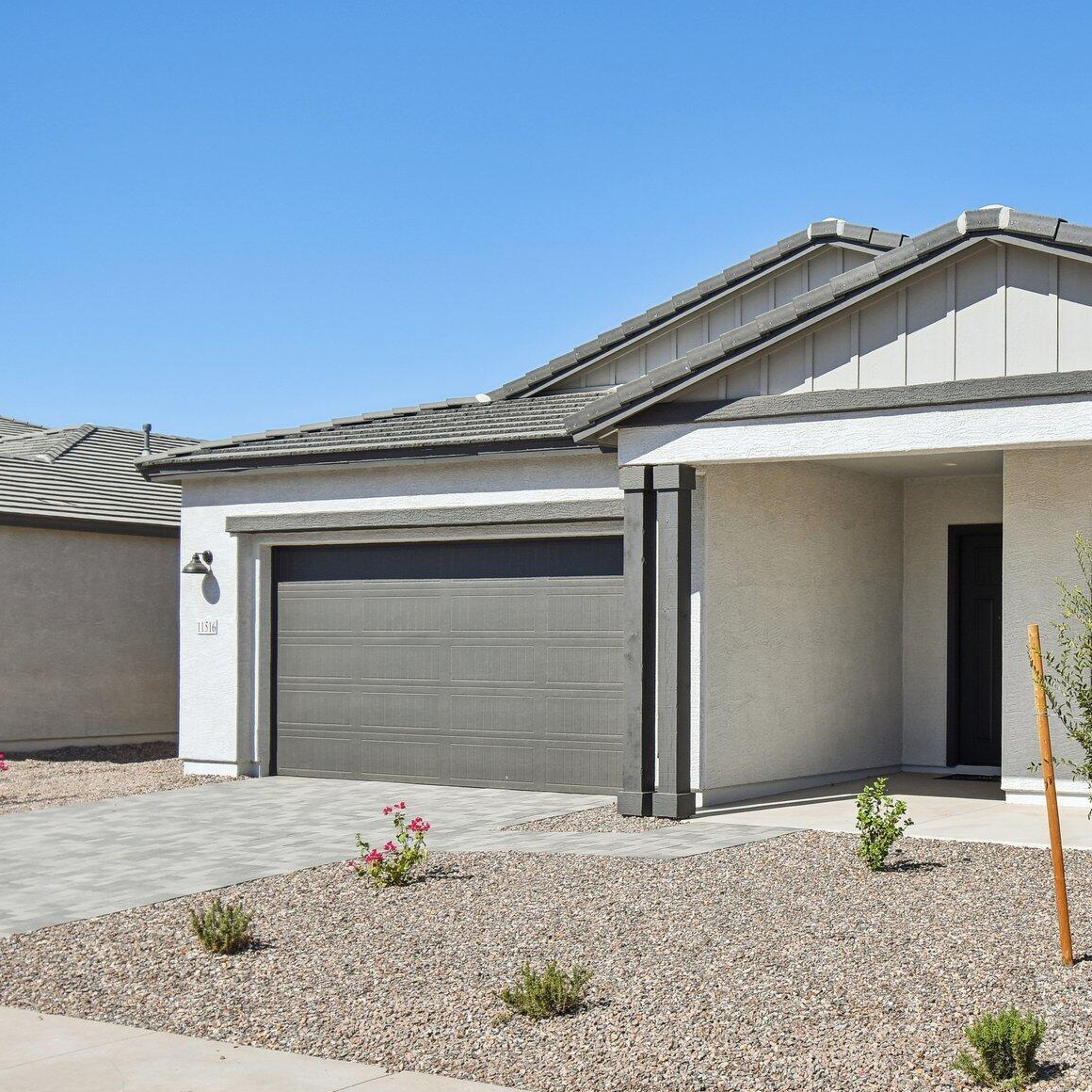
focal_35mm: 45
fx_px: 1606
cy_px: 606
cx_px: 882
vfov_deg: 37.5
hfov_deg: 36.2
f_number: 8
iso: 100
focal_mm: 20
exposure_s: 1/400
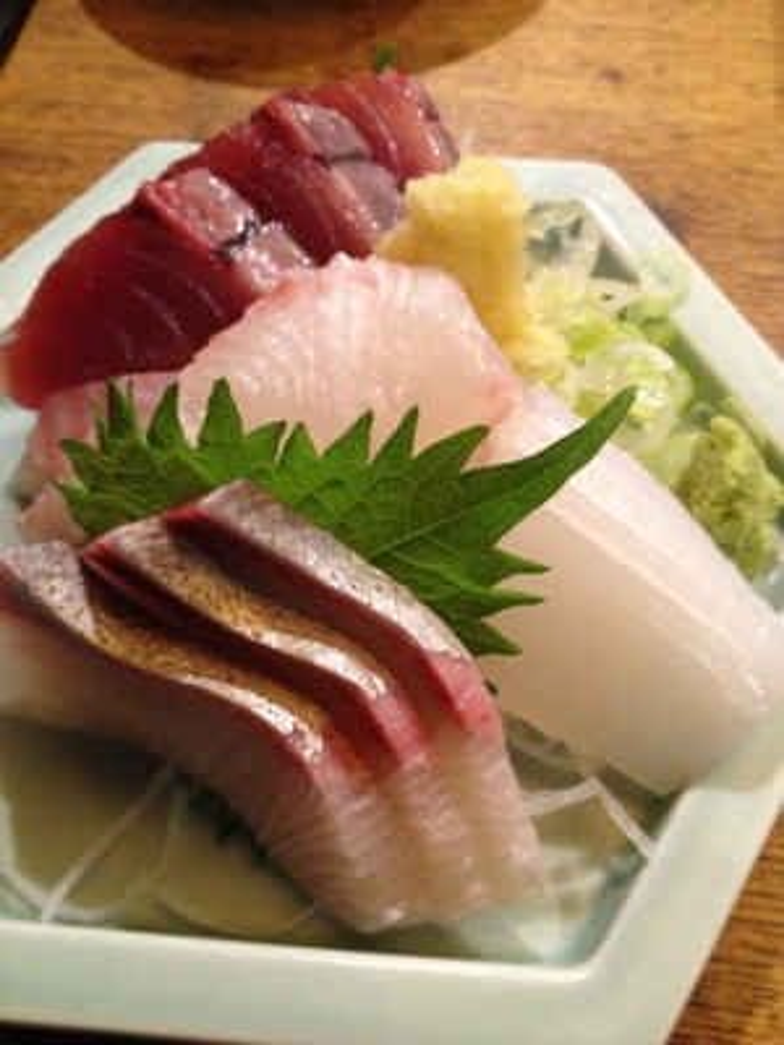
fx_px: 1057
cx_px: 392
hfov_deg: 40.7
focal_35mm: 35
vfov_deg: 52.6
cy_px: 522
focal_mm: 4.28
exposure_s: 1/15
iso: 400
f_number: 2.4
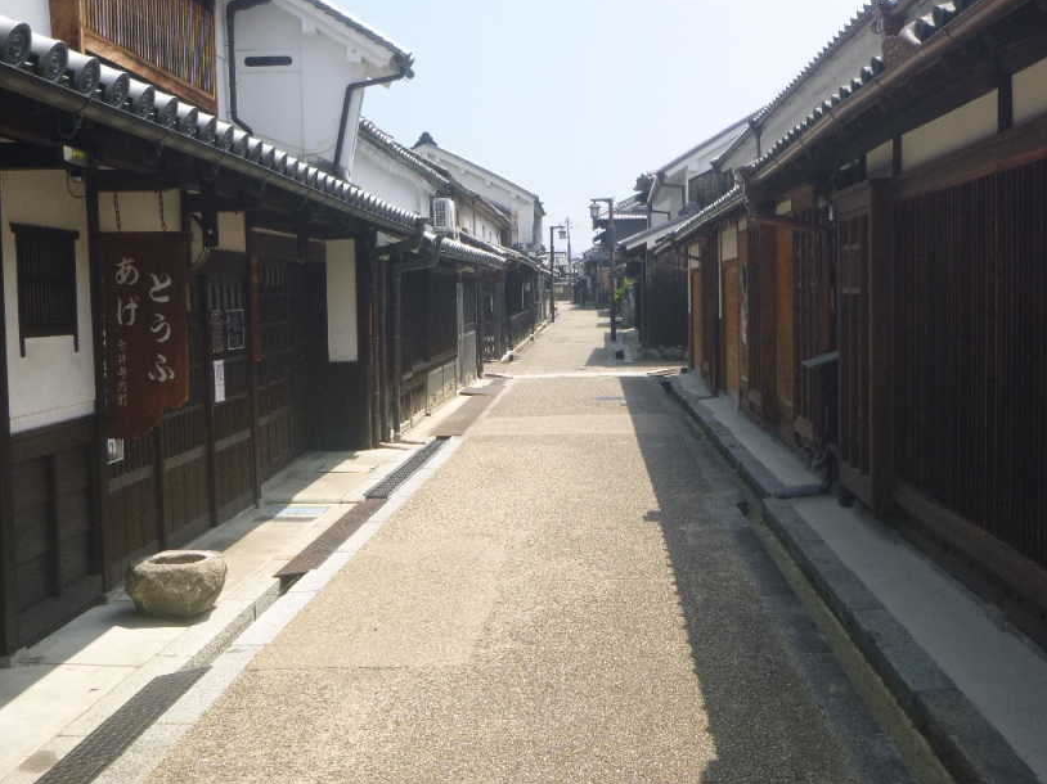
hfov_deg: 47.9
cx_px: 554
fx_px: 1179
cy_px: 355
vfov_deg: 36.8
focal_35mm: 39
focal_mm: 5.5
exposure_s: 1/320
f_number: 4.2
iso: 100
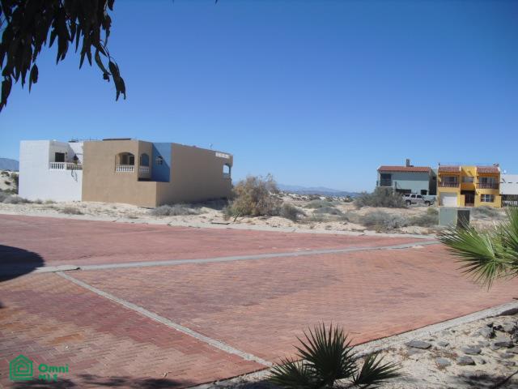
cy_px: 194
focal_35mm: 36
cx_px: 259
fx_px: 539
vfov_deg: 39.7
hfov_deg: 51.4
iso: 64
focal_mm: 6.3
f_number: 7.8
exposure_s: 1/200
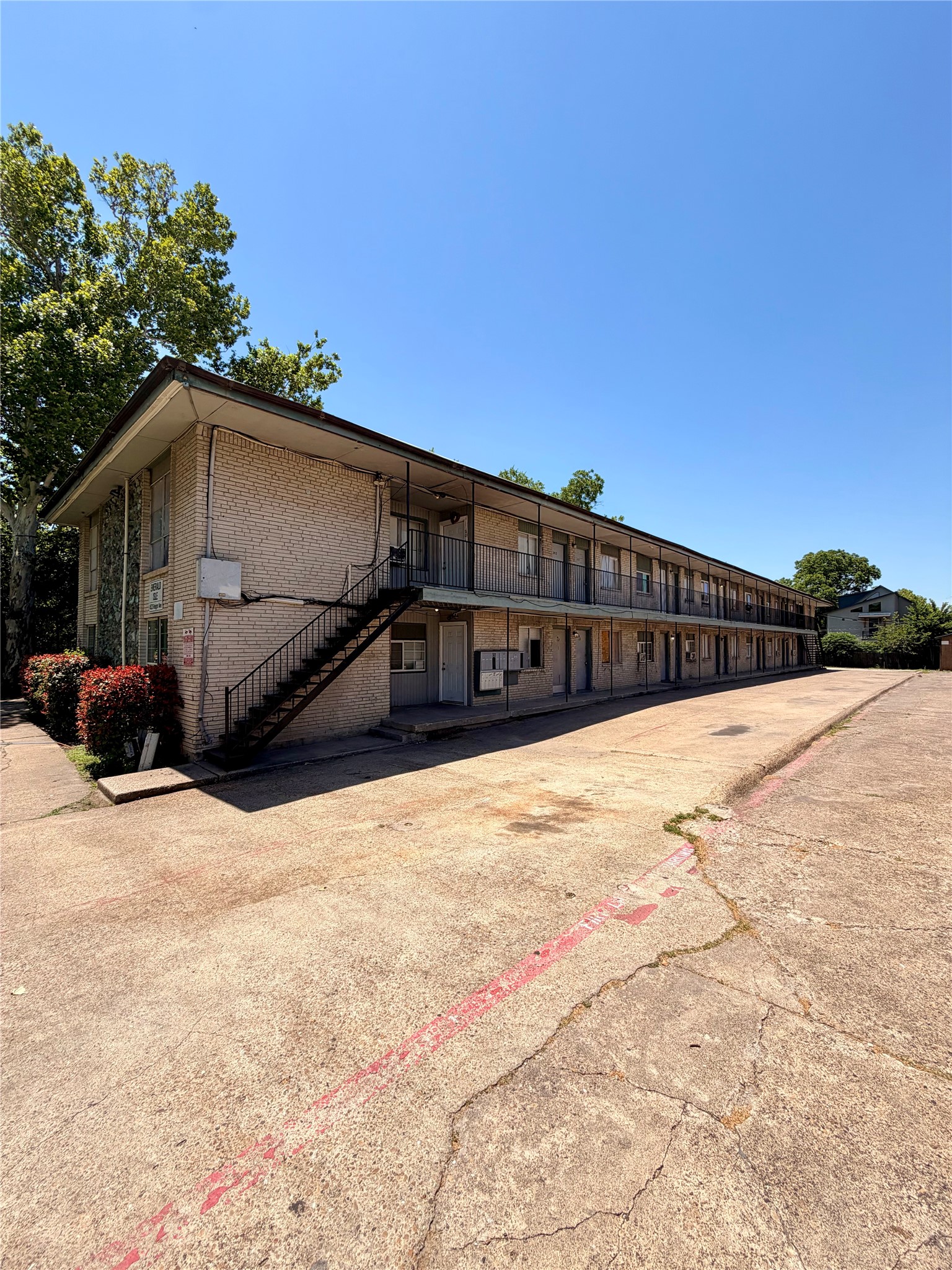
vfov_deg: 102.1
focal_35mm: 14
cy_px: 635
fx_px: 513
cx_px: 476
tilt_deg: +1.7
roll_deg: -0.2
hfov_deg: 85.7
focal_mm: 2.22
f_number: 2.2
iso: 20
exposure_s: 1/942
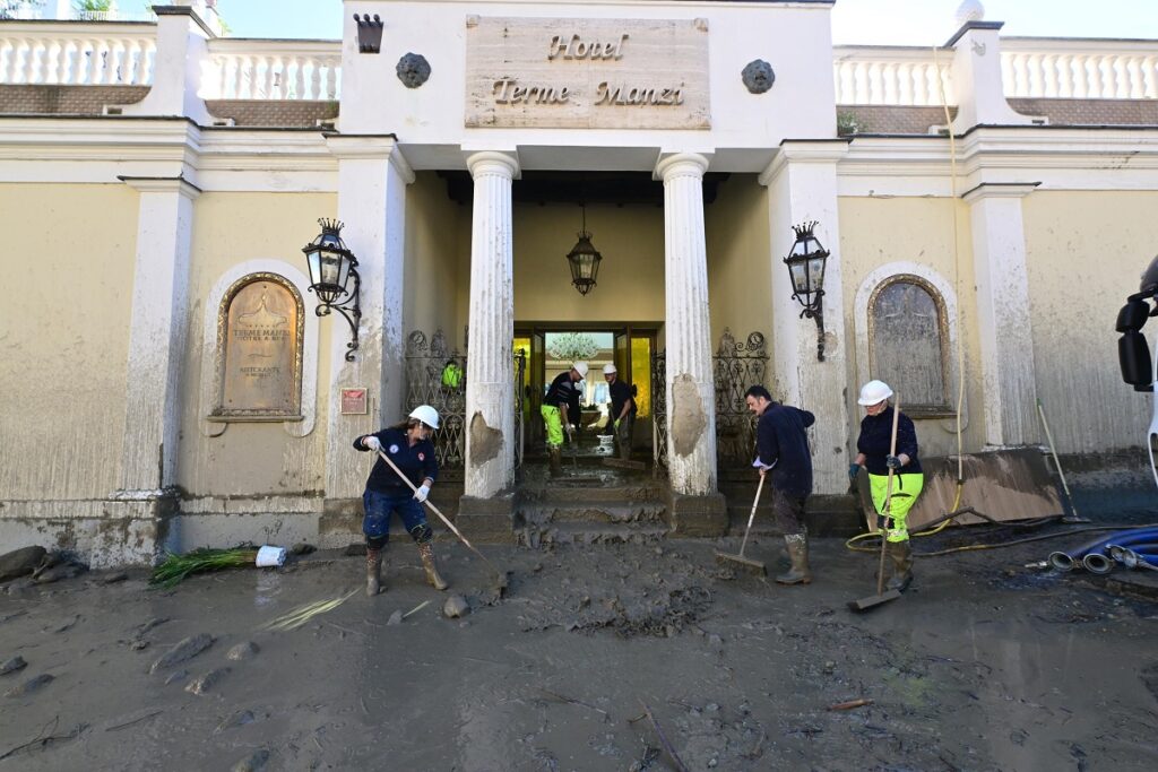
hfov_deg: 104.2
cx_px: 579
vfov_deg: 81.2
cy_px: 386
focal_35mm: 14
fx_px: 450
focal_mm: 14
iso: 1000
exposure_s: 1/250
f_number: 9
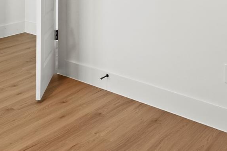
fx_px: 371
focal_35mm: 59
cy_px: -68
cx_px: 117
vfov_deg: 20.2
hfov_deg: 34.1
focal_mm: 11
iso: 125
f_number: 8
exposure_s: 1/2
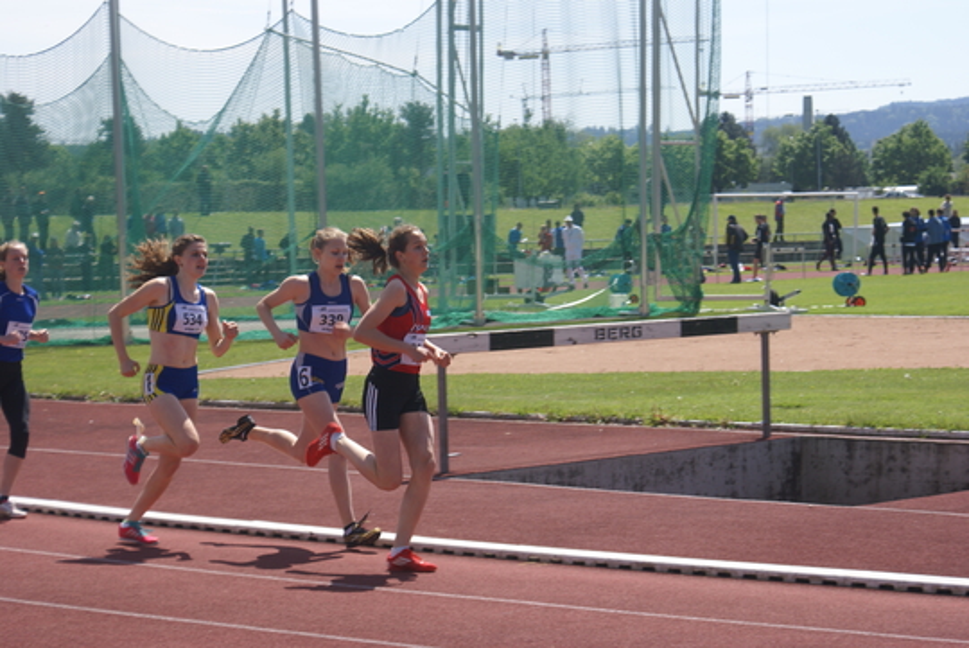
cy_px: 324
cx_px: 484
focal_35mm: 105
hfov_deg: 19.4
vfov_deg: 13.1
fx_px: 2828
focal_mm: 70
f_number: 6.3
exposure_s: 1/320
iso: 100
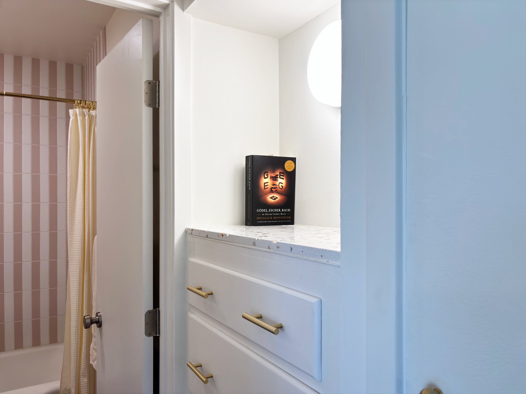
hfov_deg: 67.3
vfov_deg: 53.1
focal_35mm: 26
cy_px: 197
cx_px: 263
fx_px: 395
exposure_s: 1/120
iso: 40
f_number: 1.6
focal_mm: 6
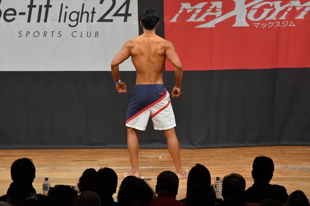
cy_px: 103
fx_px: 2195
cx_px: 155
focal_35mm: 255
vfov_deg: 5.4
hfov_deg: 8.1
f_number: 5.6
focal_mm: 170
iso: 6400
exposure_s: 1/400
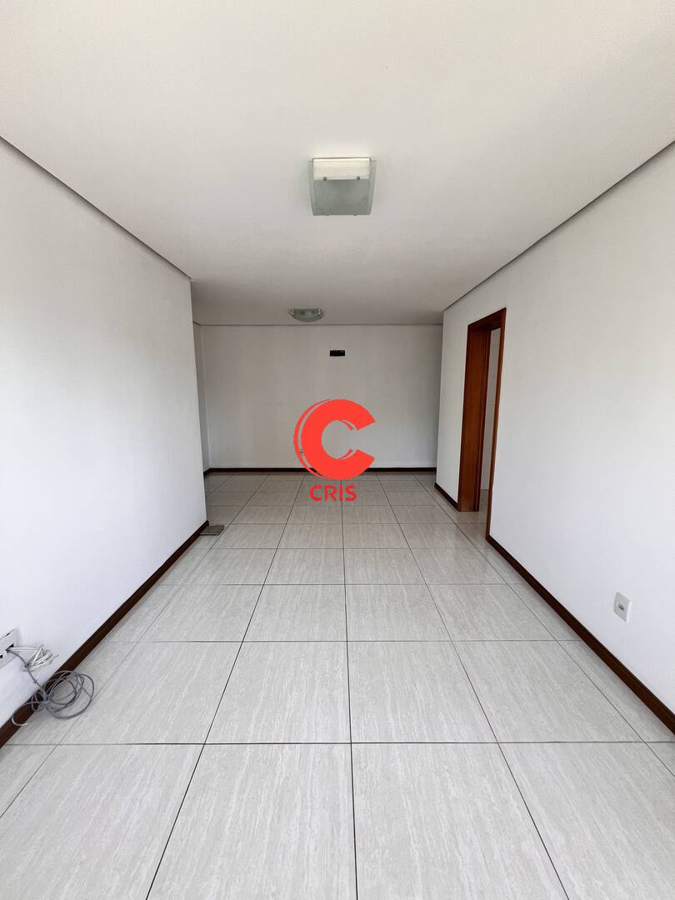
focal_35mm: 13
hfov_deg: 89.9
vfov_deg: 106.2
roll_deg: +0.2
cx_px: 338
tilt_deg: -9.9
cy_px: 450
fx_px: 338
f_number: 1.8
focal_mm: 1.57
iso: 50
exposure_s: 1/99
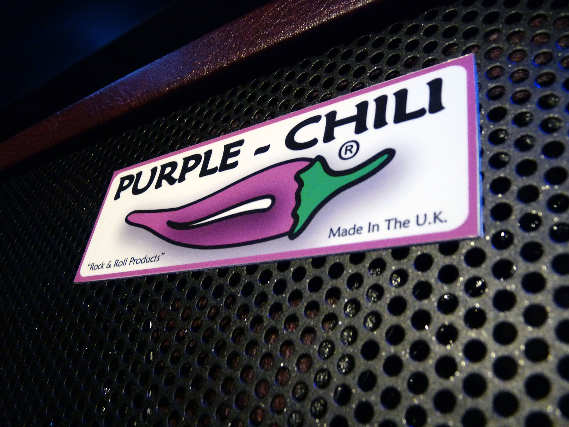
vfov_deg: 48.2
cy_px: 214
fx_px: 477
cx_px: 284
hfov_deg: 61.7
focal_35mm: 29
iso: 400
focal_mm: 5.2
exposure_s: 1/6
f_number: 3
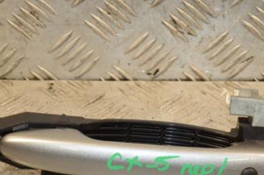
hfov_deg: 9.6
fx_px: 1576
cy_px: 145
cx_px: 158
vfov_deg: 6.4
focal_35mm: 215
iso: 800
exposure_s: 1/125
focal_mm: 80
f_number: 5.3
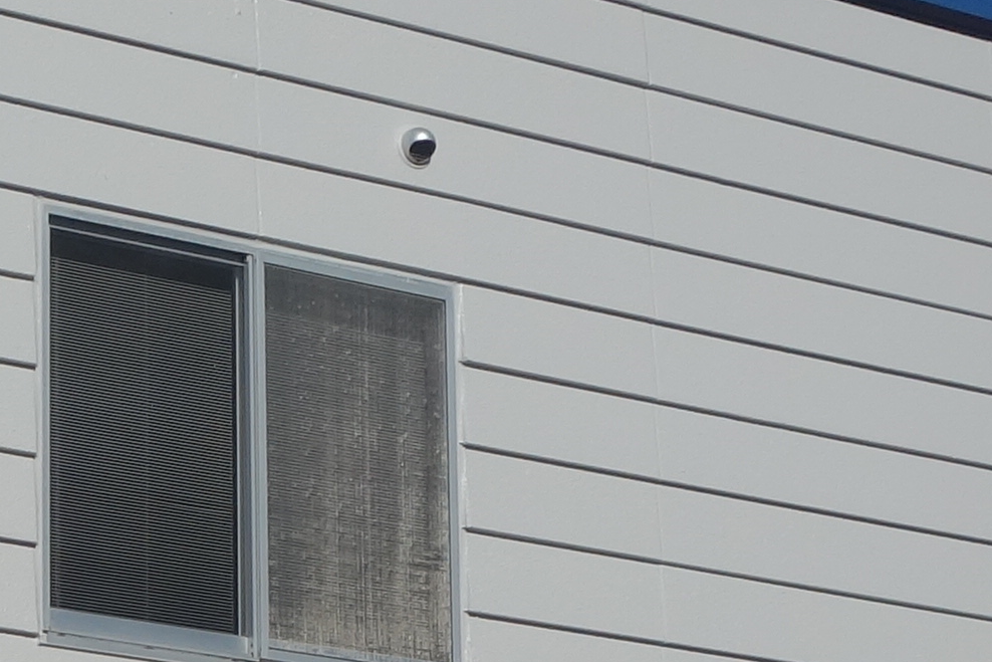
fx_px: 4271
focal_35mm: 155
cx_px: -120
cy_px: 716
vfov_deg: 8.8
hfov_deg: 13.0
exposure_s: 1/800
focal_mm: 10.4
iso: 125
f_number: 8
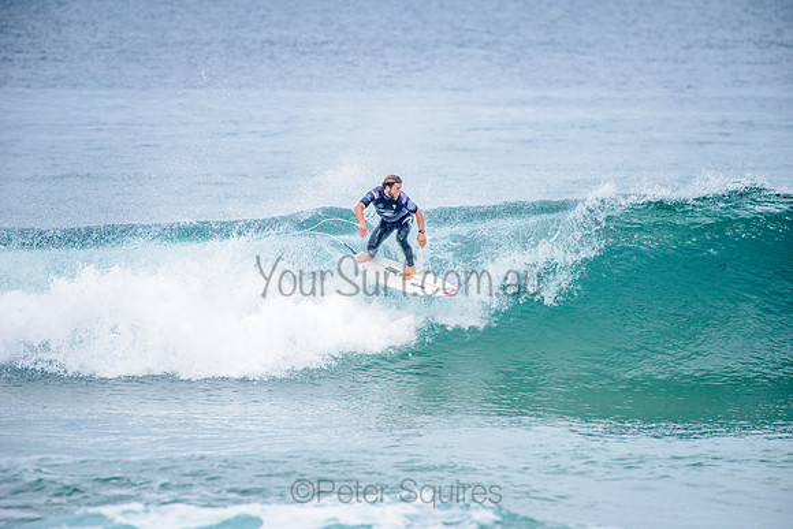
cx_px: 396
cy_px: 264
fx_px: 11016
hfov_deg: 4.1
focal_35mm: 500
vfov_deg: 2.8
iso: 450
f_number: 5.6
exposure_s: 1/2000
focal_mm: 500
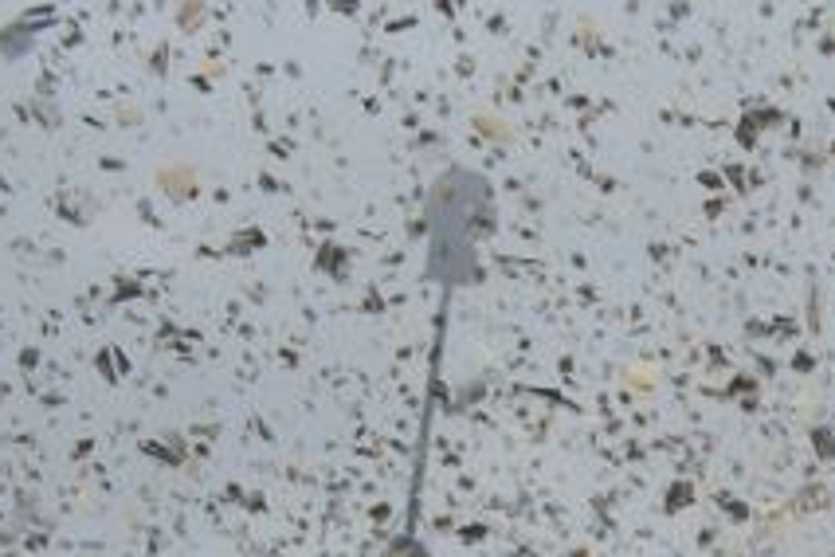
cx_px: 2333
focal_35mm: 189
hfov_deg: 9.2
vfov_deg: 6.8
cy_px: 1418
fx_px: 4383
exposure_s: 1/125
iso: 400
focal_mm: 21
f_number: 5.6
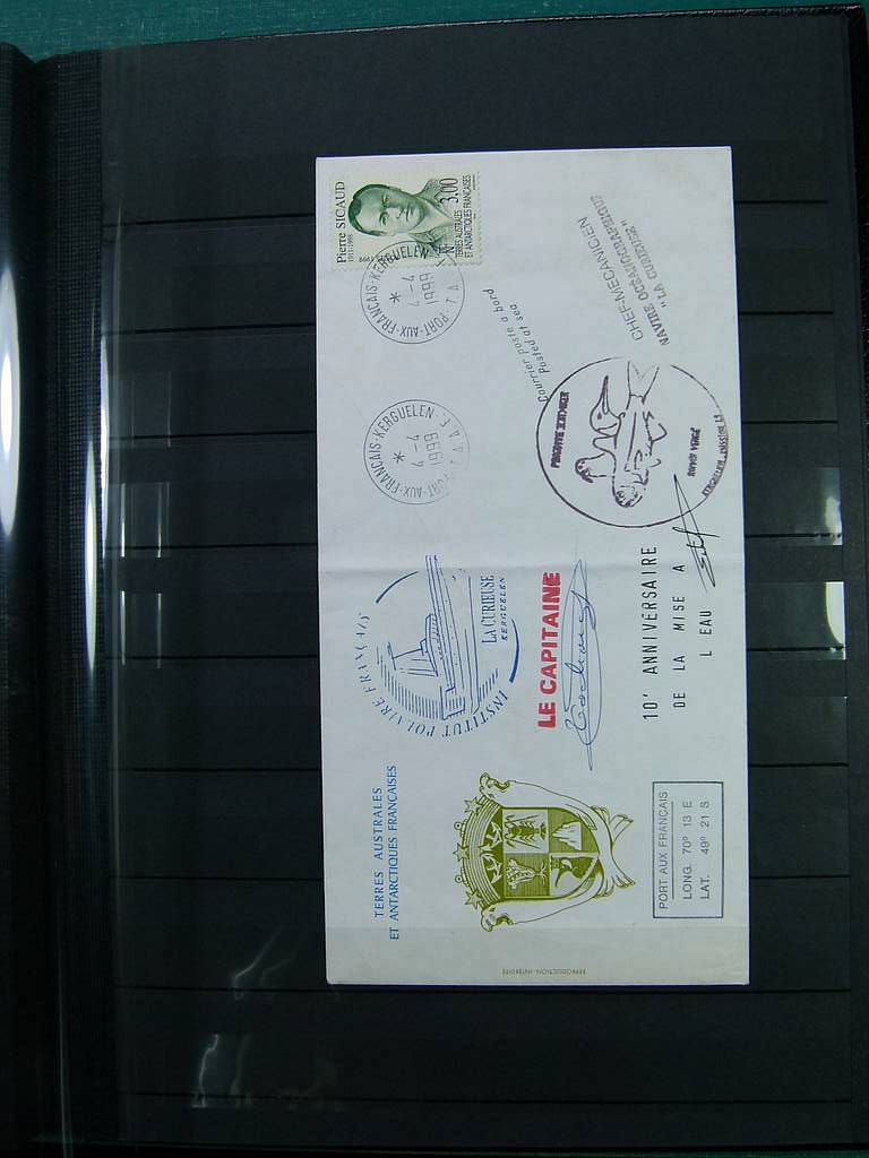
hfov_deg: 45.4
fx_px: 1038
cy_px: 579
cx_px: 434
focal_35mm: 31
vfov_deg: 58.4
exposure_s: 1/125
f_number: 3.6
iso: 100
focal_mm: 5.6
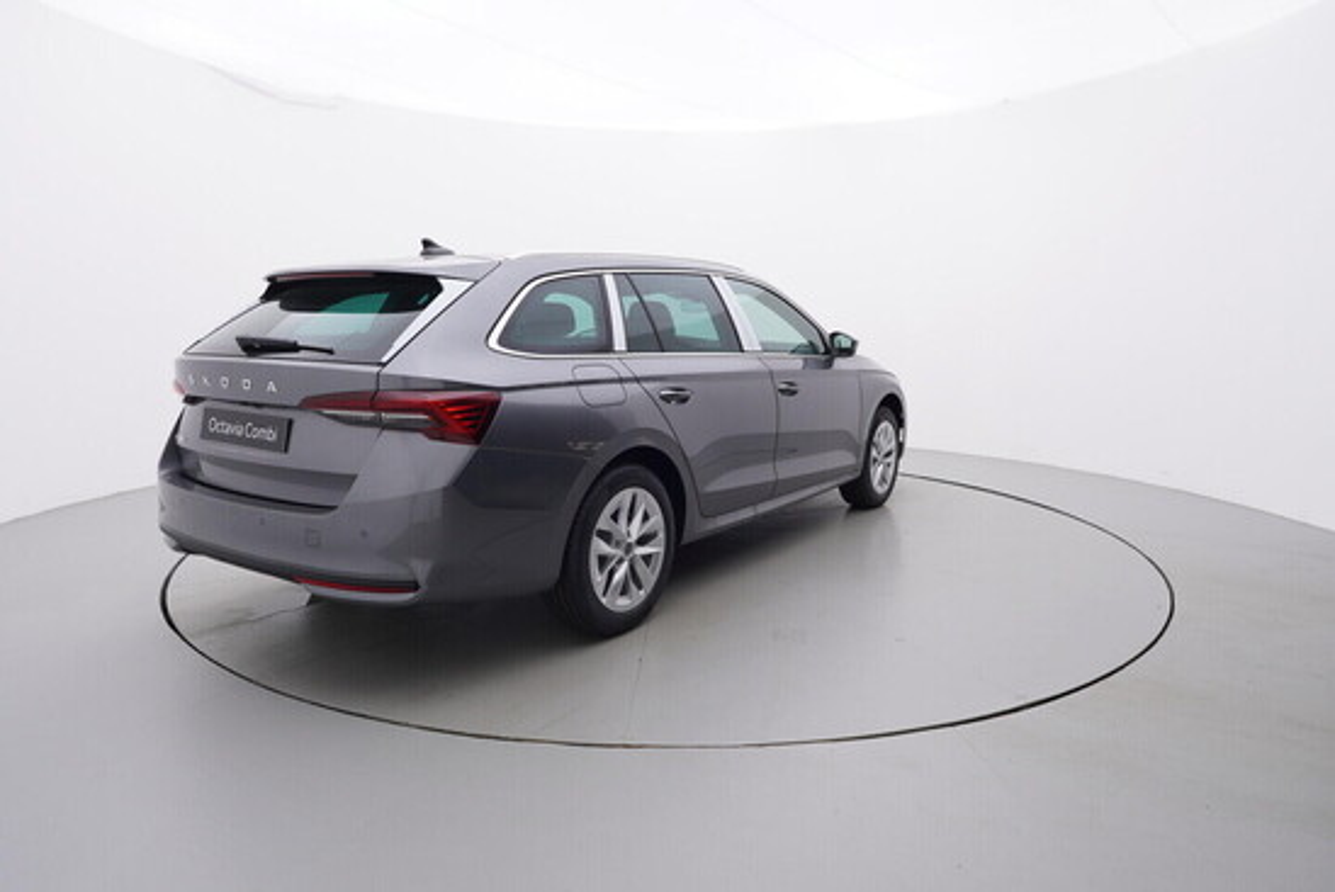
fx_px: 835
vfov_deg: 56.2
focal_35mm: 22
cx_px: 668
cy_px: 446
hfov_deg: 77.3
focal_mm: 15
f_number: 5
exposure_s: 1/80
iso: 200
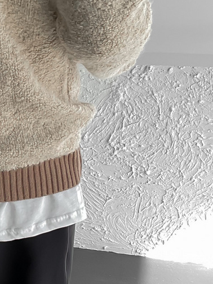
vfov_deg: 21.3
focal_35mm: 92
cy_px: 148
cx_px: -110
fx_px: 755
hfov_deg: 14.9
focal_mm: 3
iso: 16
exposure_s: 1/160
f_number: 1.8
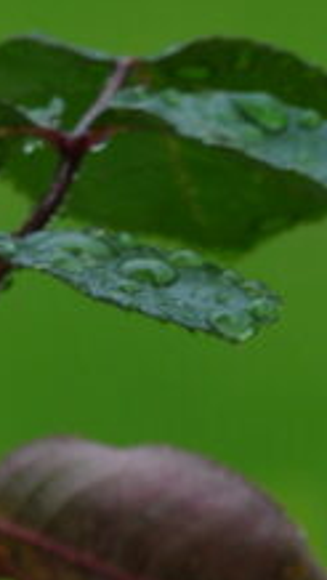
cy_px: -476
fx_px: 22684
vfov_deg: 1.5
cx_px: -43
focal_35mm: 1475
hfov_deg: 0.8
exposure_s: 1/100
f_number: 9
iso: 320
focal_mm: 200
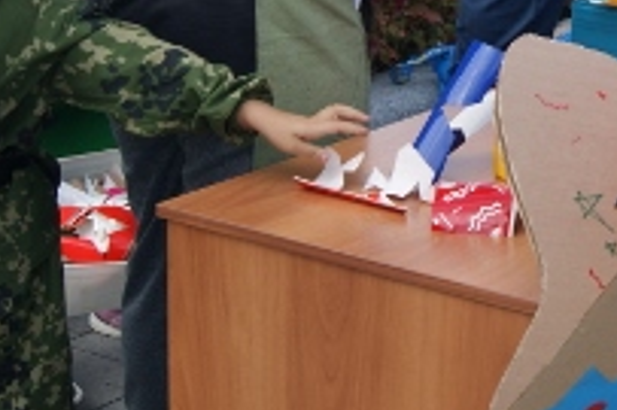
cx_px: 644
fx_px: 1781
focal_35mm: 104
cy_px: 9
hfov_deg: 19.0
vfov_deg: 13.0
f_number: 9
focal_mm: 22
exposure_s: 1/80
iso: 100
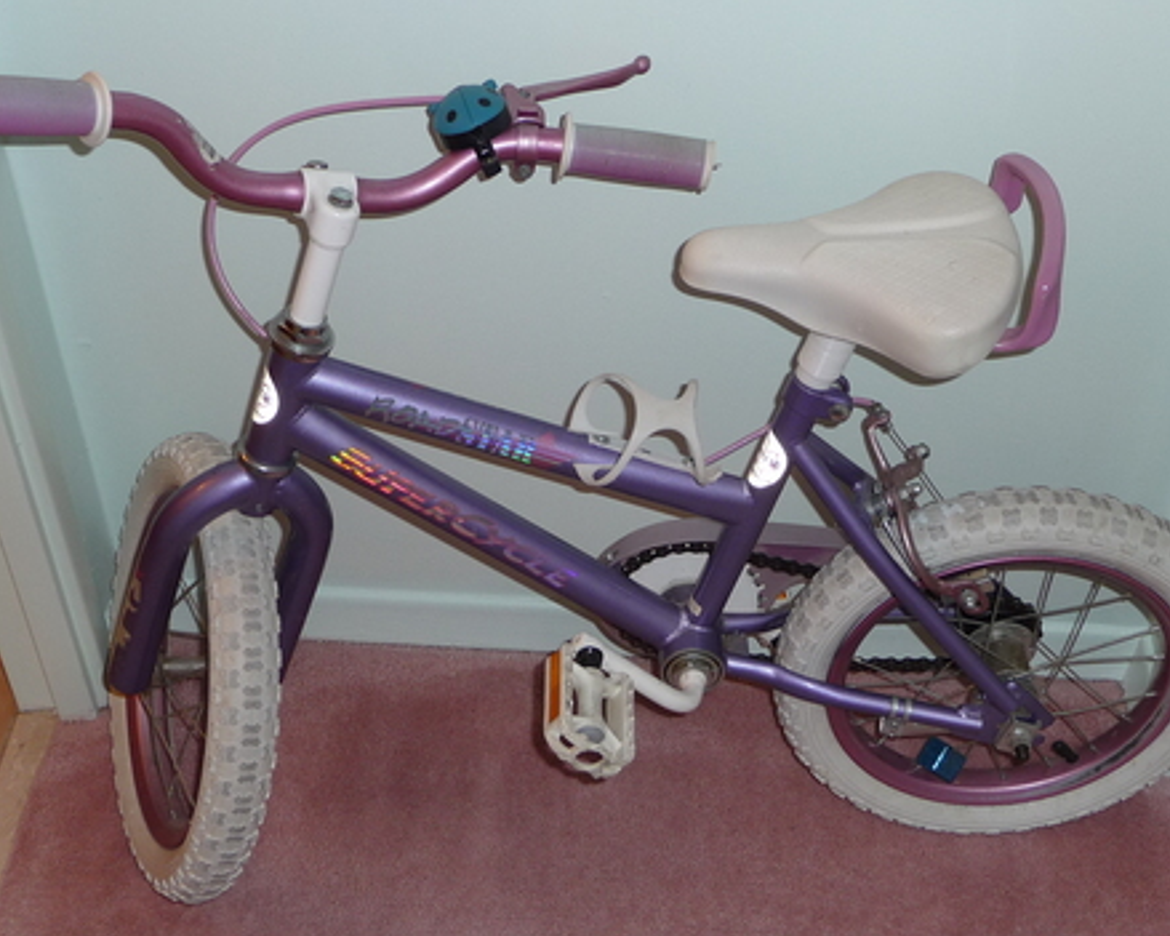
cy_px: 467
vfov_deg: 26.7
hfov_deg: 33.0
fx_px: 1973
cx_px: 630
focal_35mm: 57
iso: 100
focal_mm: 6.7
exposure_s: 1/30
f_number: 3.9
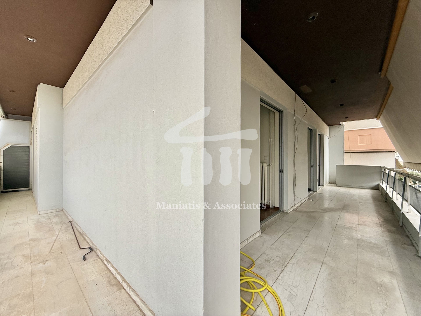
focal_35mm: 14
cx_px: 210
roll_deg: -0.4
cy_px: 158
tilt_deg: -0.1
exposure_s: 1/296
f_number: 2.2
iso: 50
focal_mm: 2.22
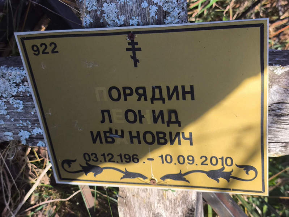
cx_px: 144
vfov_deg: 29.1
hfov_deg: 38.2
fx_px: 418
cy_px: 108
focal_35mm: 50
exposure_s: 1/590
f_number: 1.7
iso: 50
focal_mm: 4.71
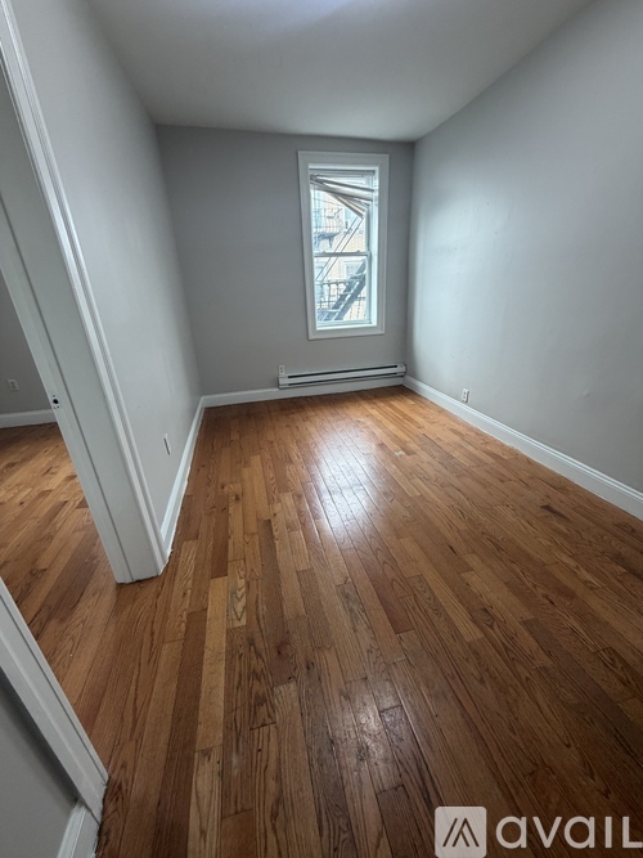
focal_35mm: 14
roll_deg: +4.6
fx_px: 347
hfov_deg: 85.7
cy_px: 429
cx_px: 322
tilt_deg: -22.1
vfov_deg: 102.1
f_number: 2.2
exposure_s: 1/60
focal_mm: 2.22
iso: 200
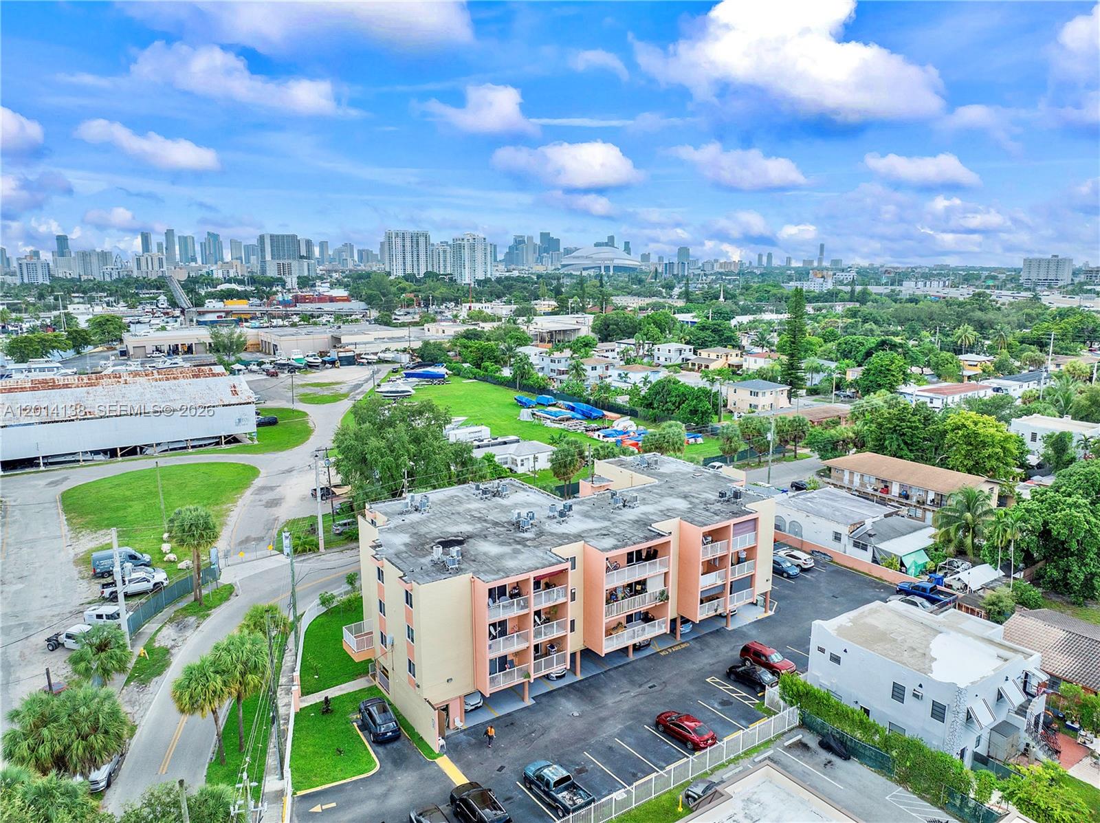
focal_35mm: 24
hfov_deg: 71.6
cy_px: 412
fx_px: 762
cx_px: 550
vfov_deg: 56.7
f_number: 2.8
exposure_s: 1/1600
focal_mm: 12.29
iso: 160
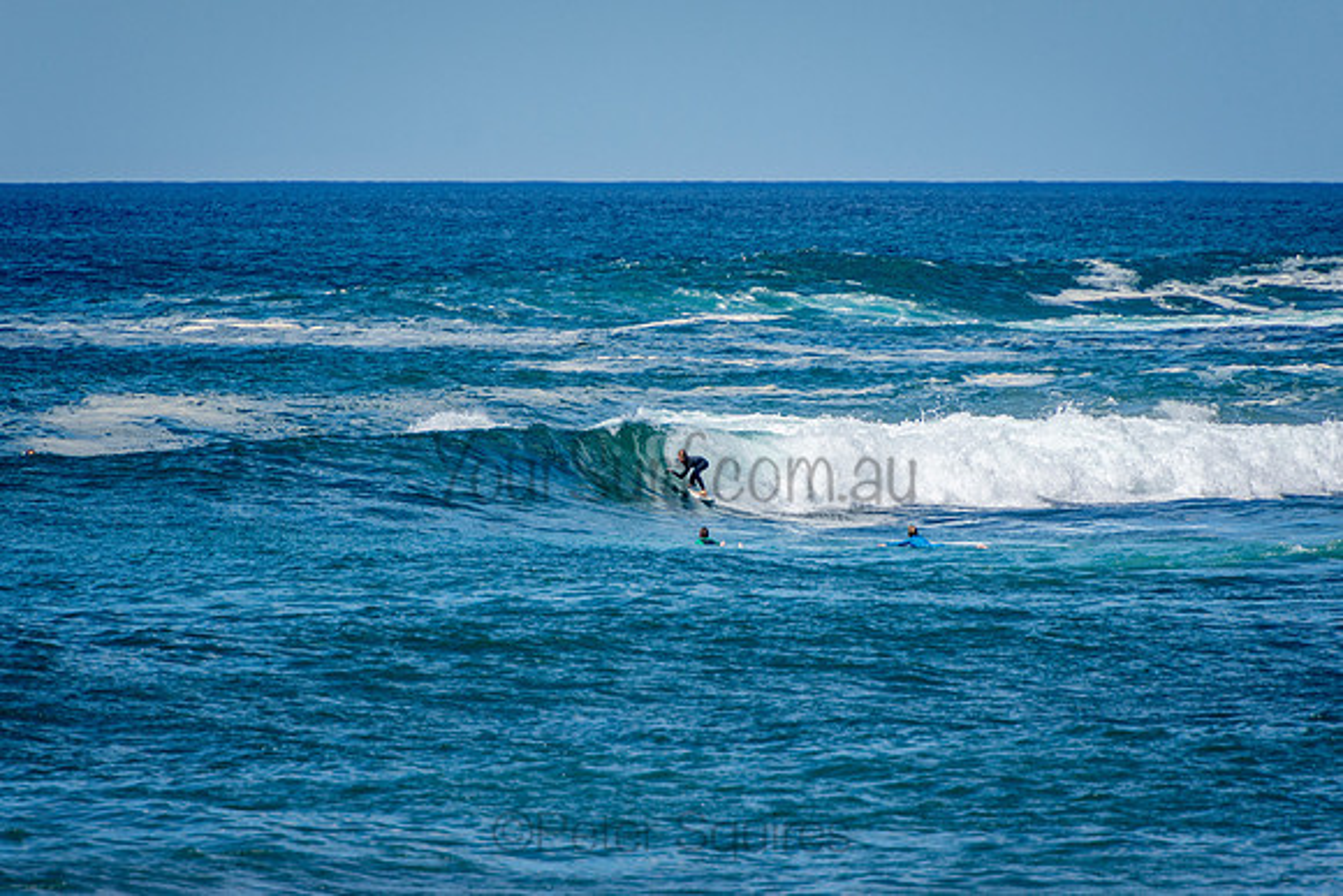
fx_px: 23361
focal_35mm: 626
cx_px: 672
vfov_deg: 2.2
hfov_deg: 3.3
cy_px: 448
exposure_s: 1/2000
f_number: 5.6
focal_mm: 400
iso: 320
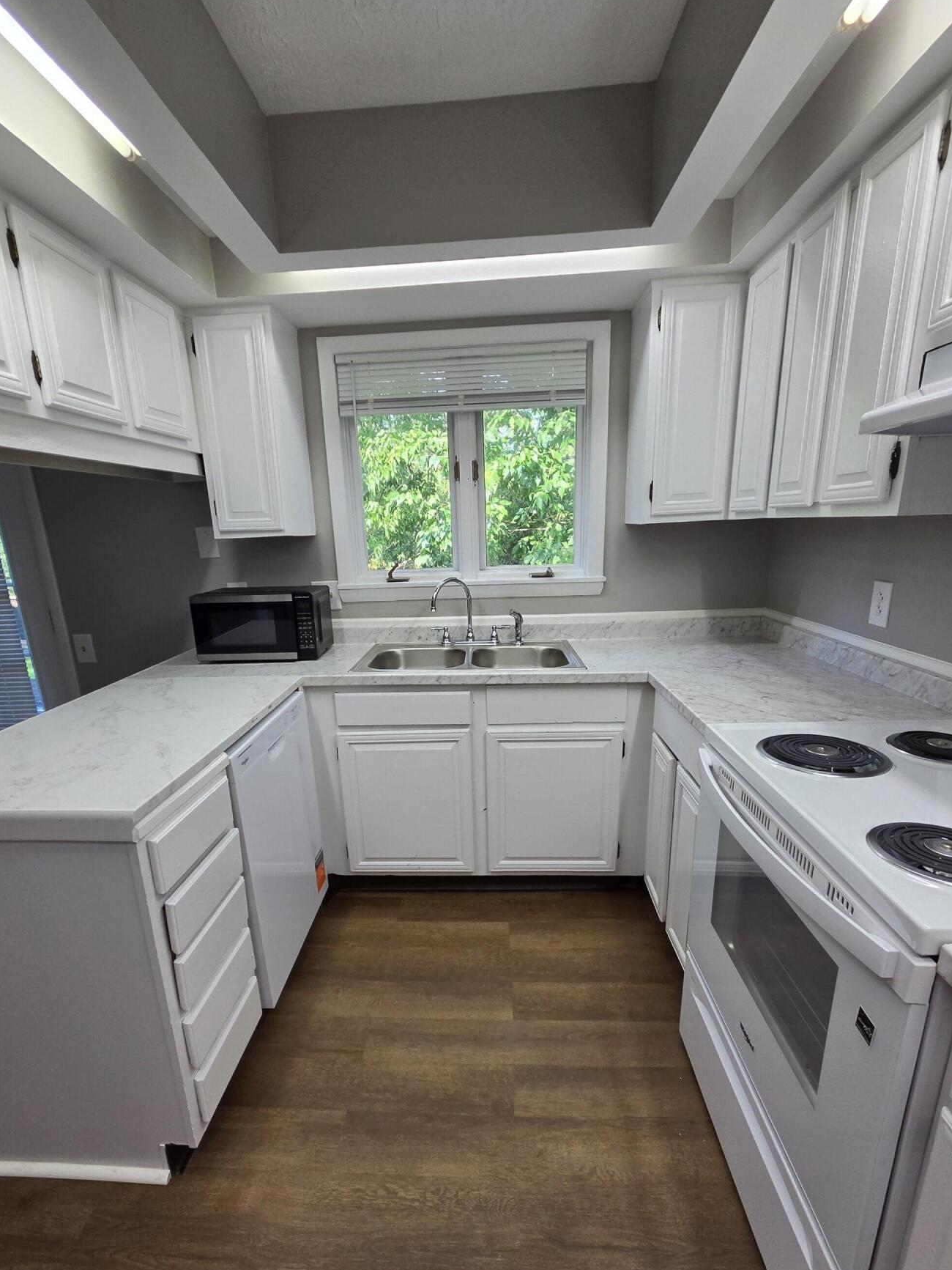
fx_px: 550
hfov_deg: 81.7
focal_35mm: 15
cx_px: 466
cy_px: 712
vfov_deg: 97.7
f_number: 2.2
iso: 80
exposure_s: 1/120
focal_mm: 2.2
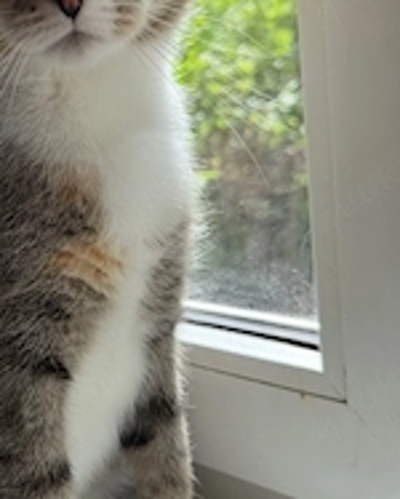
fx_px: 739
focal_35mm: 50
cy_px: 203
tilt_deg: -8.8
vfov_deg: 37.2
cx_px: 40
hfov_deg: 29.1
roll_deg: +5.5
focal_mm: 6.76
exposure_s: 1/780
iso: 100
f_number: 1.78
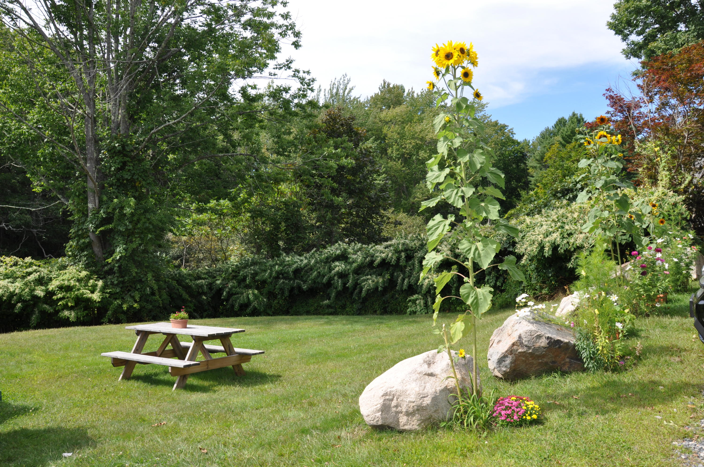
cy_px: 234
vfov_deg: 47.8
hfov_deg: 67.4
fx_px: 527
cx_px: 352
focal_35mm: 27
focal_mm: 18
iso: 200
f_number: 9
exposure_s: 1/200
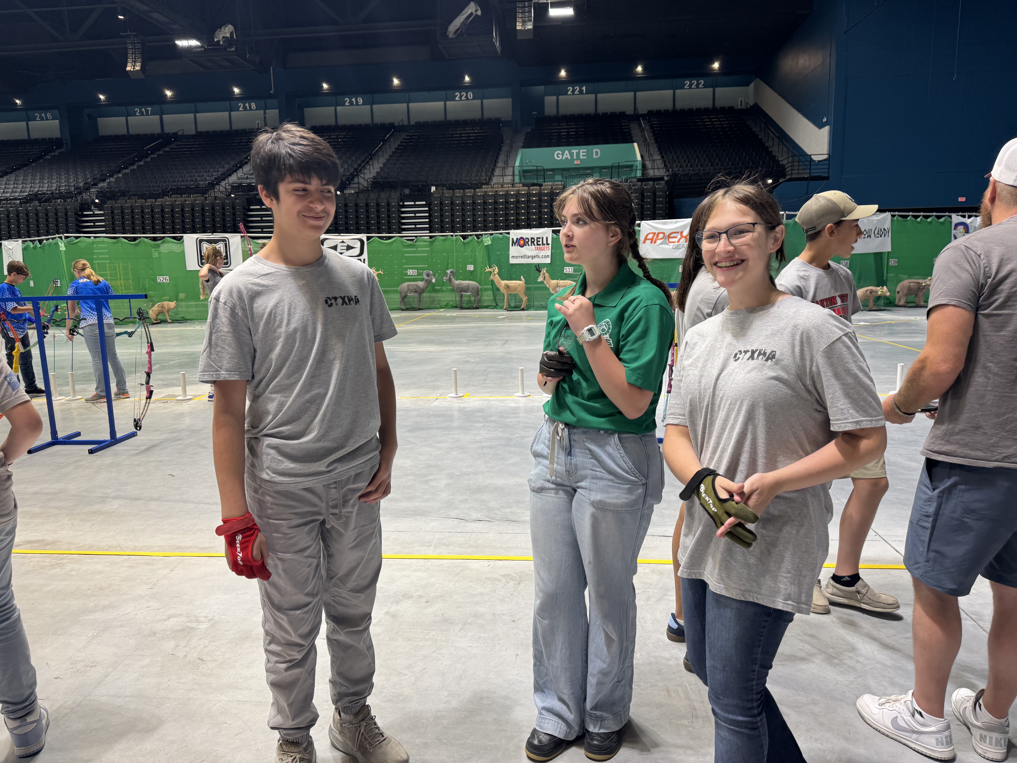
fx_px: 705
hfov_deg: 71.6
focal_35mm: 24
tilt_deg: -10.2
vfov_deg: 56.8
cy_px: 382
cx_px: 508
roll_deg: +1.8
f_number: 1.78
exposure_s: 1/121
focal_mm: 6.76
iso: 100
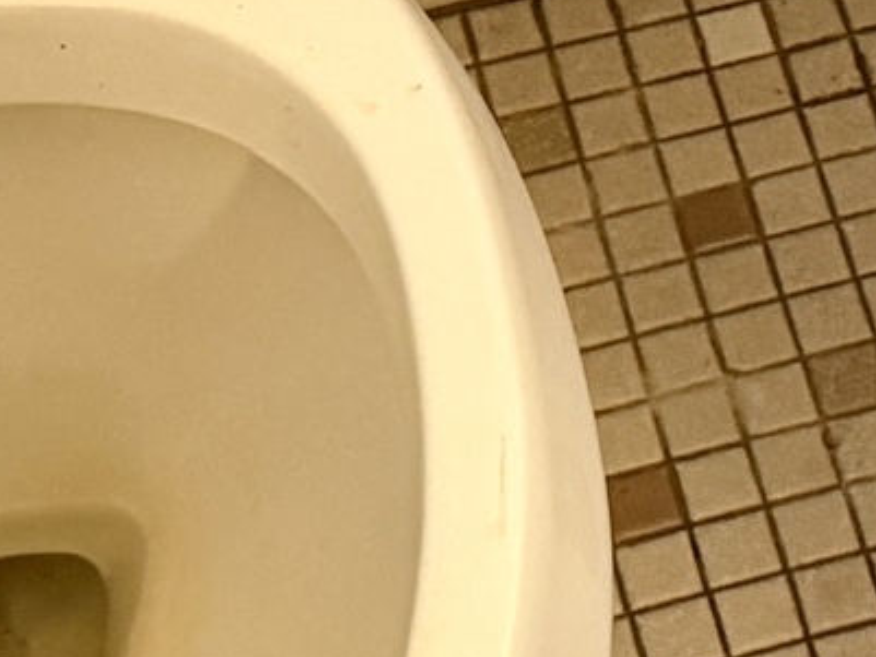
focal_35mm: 184
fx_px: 4658
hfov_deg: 10.6
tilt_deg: -43.3
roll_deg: +1.8
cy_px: -537
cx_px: 987
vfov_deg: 7.8
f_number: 1.78
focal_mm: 6.76
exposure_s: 1/60
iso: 500
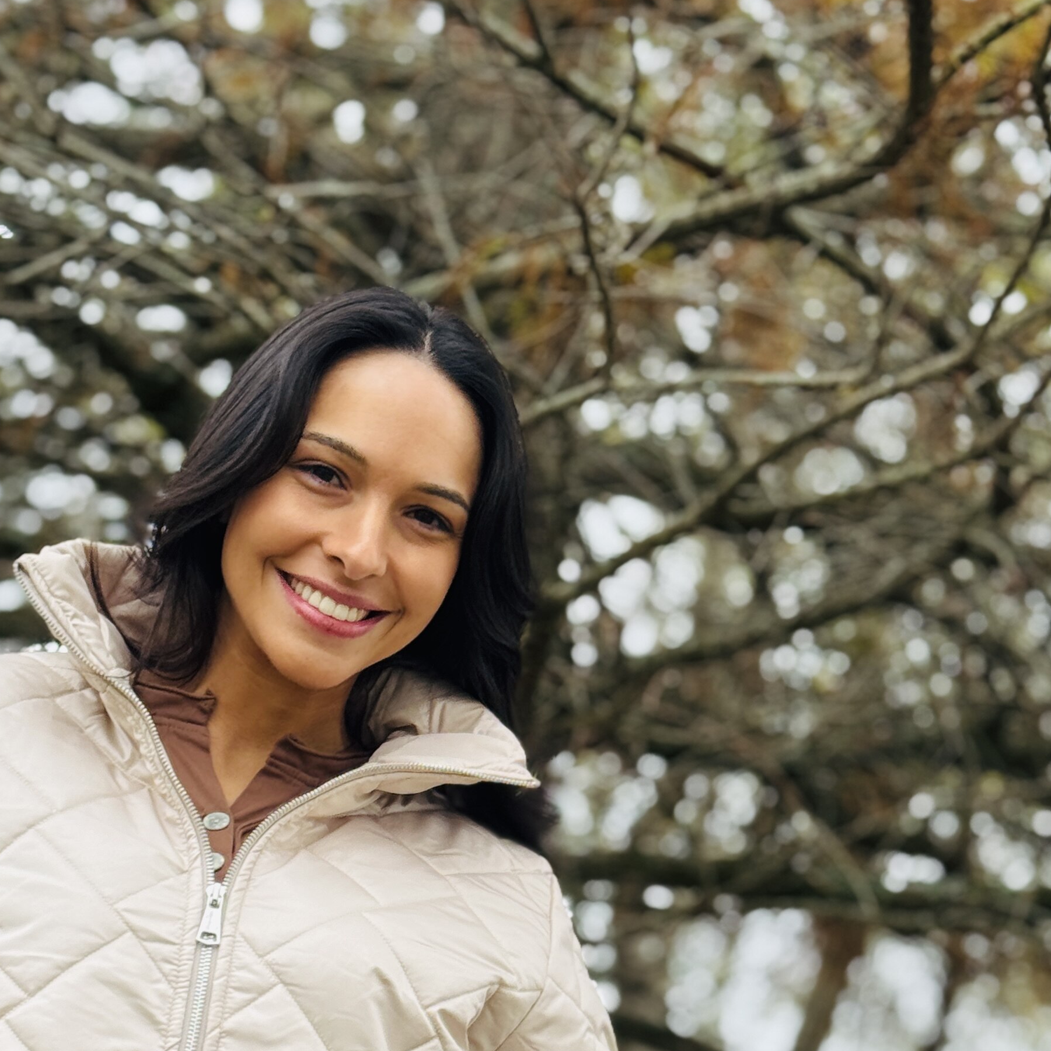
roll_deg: -11.4
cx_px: 500
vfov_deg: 18.1
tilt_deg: +12.7
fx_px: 3263
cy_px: 842
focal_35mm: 95
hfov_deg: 18.3
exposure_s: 1/402
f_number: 1.78
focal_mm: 6.76
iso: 64
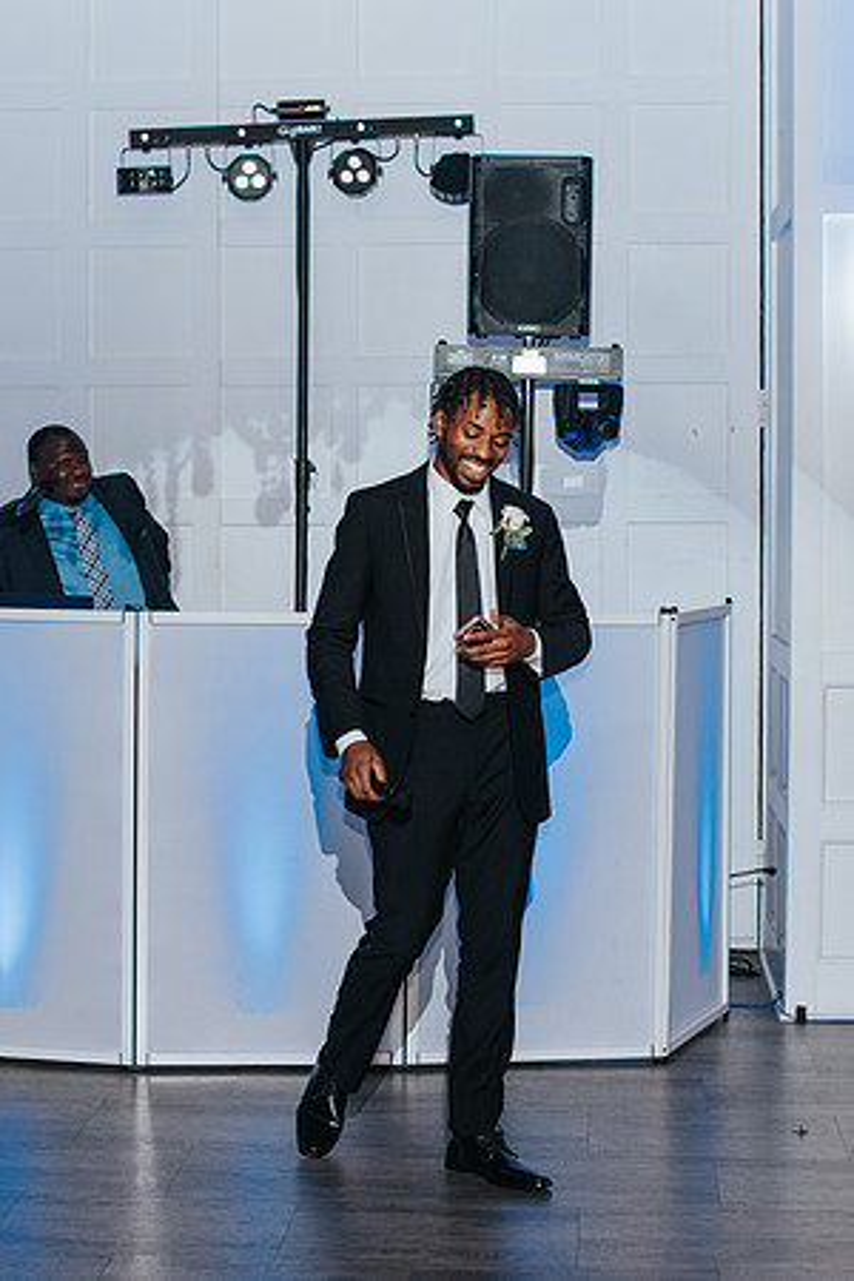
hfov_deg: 17.8
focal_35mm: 76
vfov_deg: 26.5
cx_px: 393
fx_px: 2719
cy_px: 639
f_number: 3.5
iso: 800
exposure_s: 1/125
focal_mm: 50
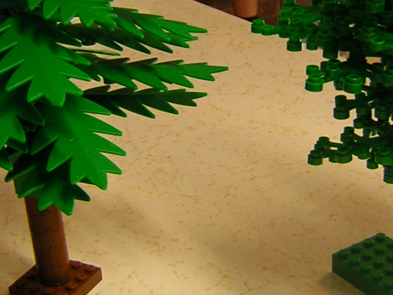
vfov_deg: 18.7
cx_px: 246
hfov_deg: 24.6
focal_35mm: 79
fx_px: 897
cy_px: 140
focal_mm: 4.7
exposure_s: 1/7.9
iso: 50
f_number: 2.6
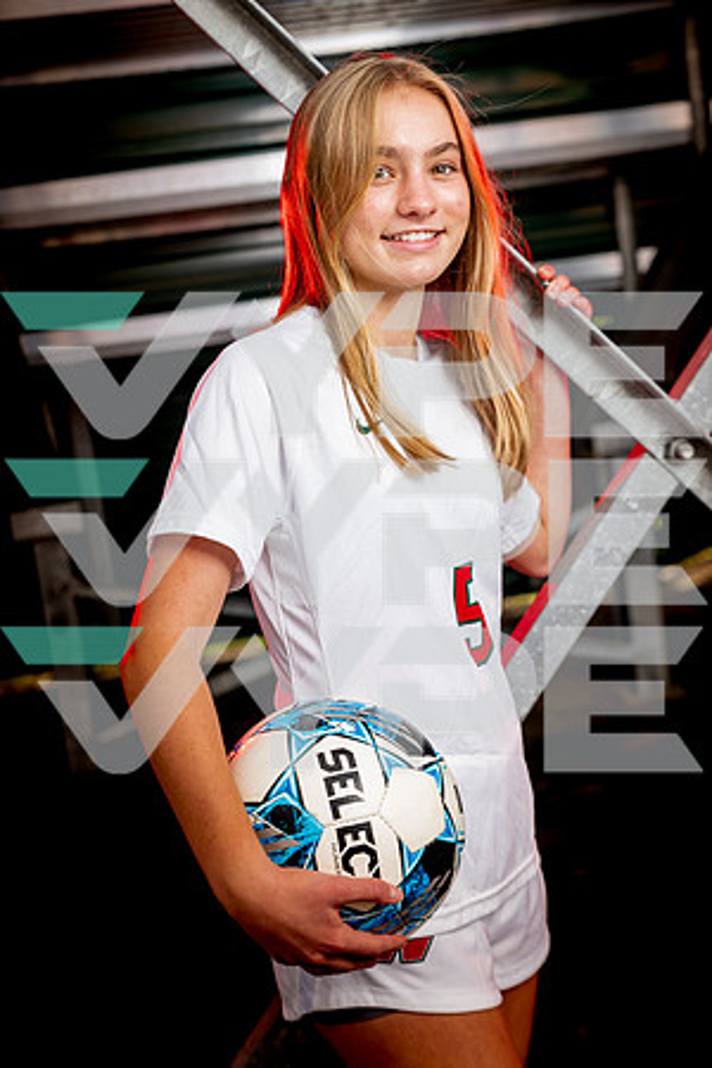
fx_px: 1691
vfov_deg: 35.1
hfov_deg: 23.8
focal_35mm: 57
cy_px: 534
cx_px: 356
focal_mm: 57
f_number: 4
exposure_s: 1/250
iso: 100
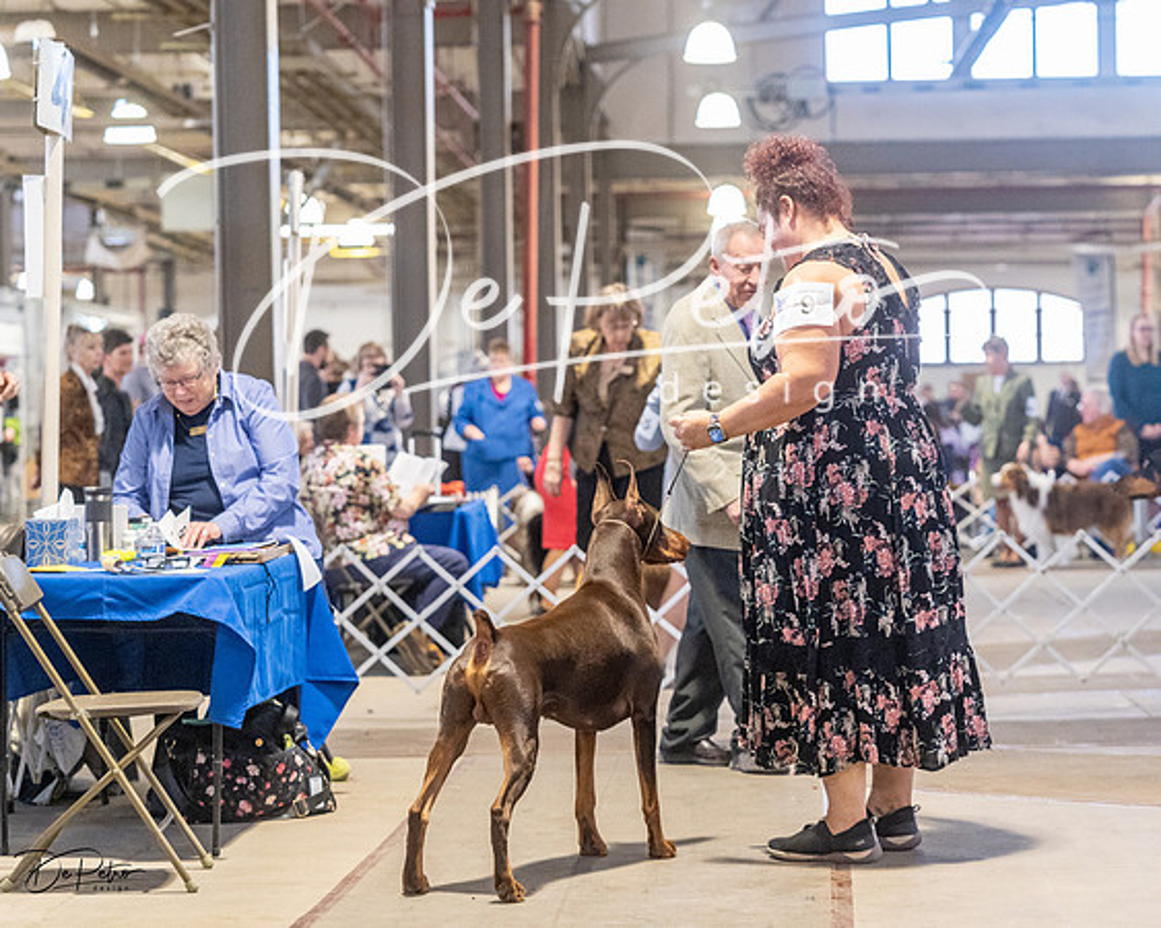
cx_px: 580
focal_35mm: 95
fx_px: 3249
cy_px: 464
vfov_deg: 16.3
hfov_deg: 20.3
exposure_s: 1/320
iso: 6400
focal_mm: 84
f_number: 3.5
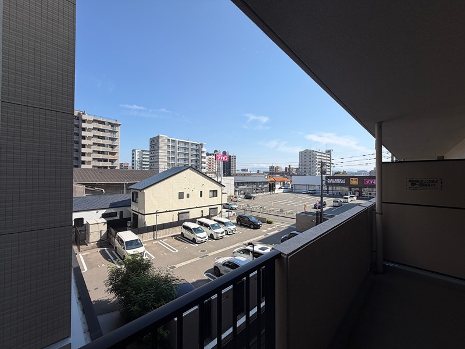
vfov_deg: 85.7
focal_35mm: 14
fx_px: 188
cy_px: 174
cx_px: 232
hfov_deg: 102.1
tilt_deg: +3.5
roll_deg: +0.0
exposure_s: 1/809
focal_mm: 2.22
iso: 20
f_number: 2.2
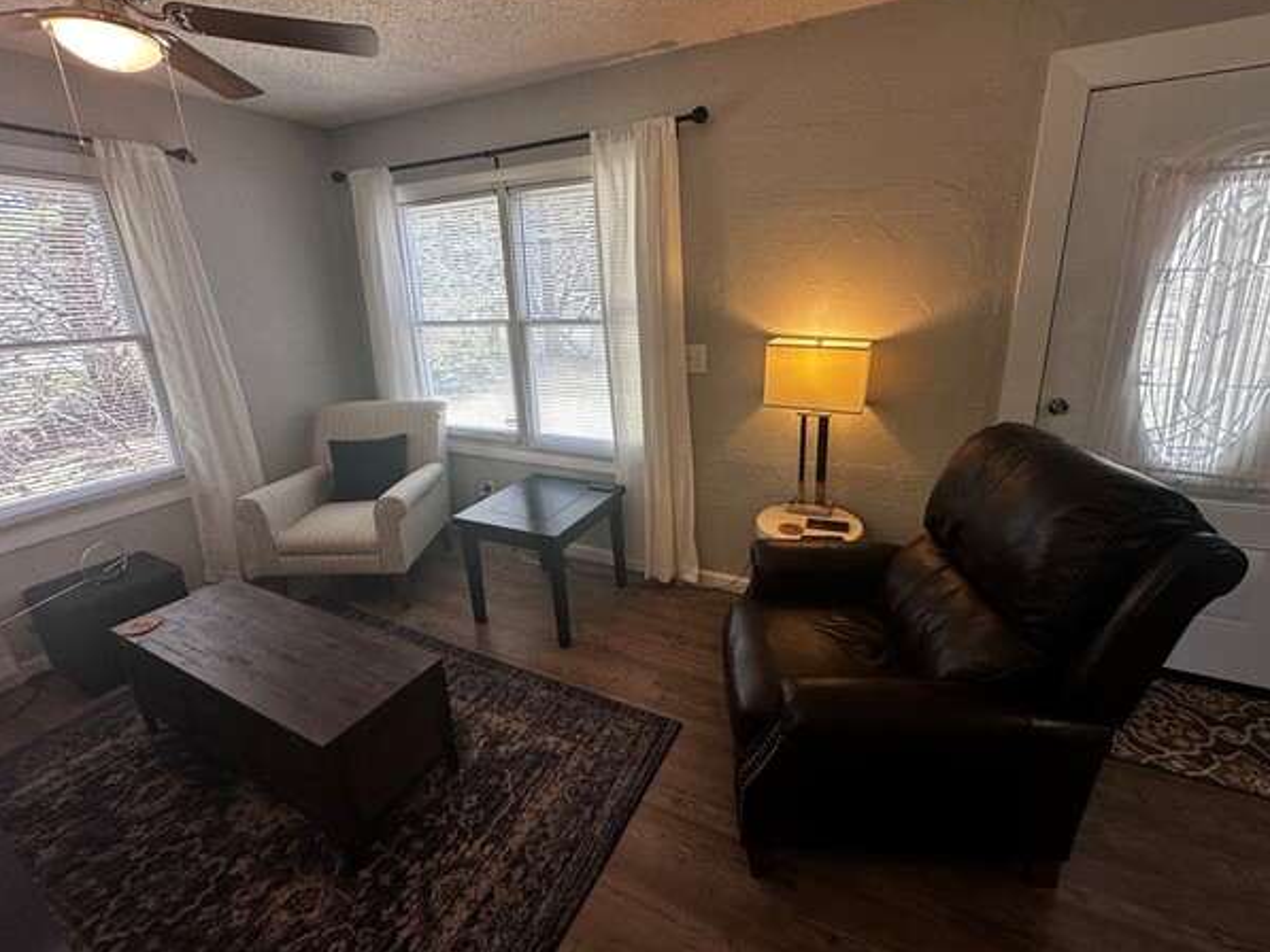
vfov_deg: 81.7
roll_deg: +1.2
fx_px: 550
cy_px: 446
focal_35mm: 15
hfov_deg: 98.1
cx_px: 662
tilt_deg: -16.2
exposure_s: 1/120
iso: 125
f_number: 2.2
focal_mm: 2.22
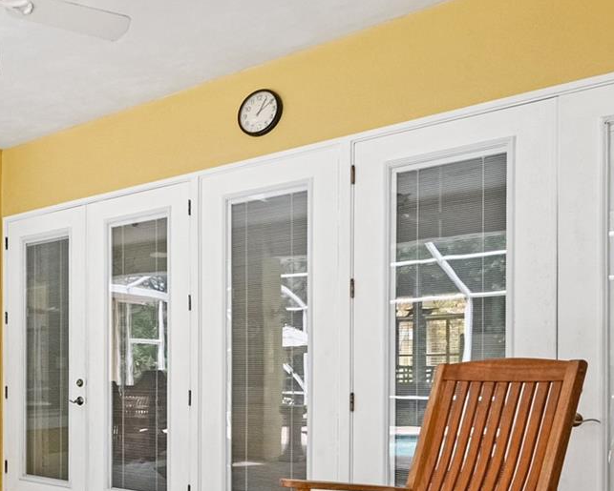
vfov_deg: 41.0
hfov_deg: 45.7
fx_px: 636
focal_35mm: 35
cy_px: 370
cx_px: 42
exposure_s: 1/250
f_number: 8
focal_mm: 10
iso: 1000
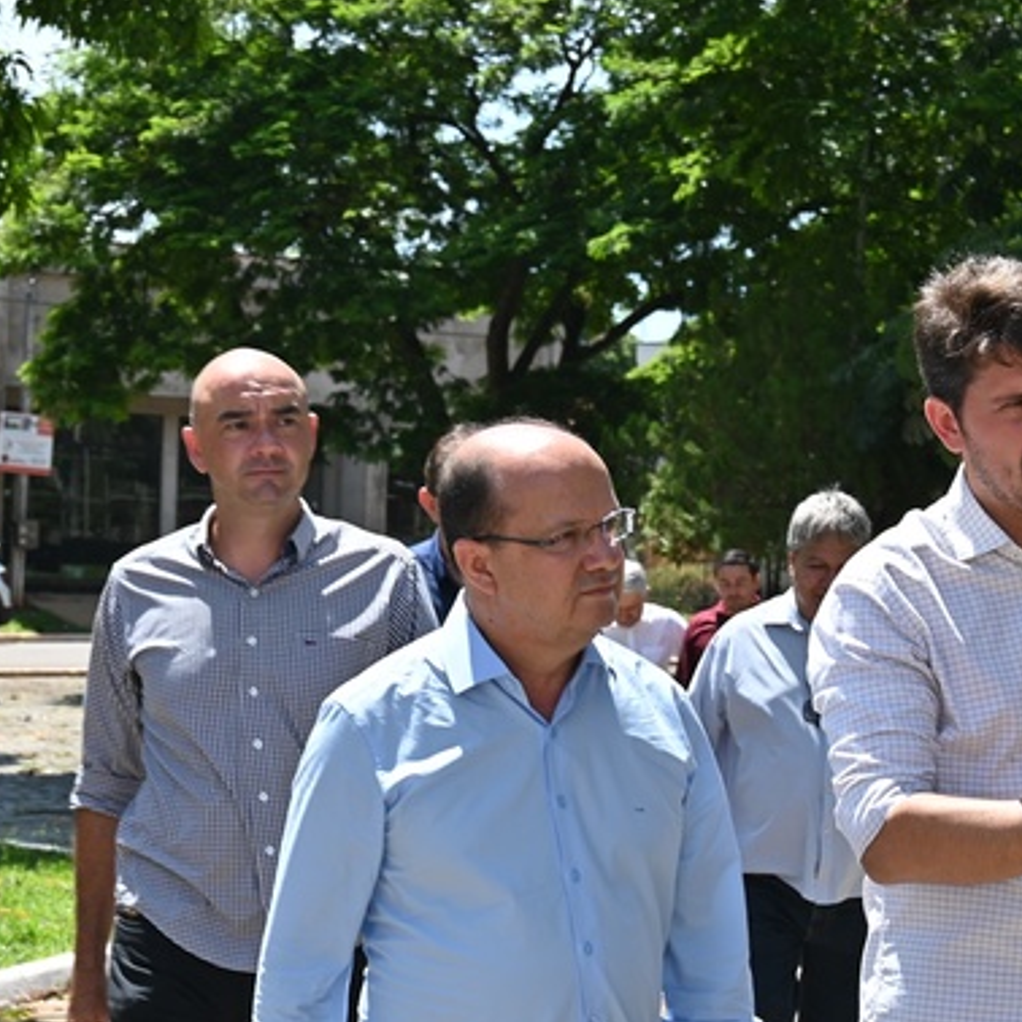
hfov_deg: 17.2
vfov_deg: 17.1
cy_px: 799
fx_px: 3374
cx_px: 570
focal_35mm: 101
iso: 100
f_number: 8
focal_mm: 50
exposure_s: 1/200
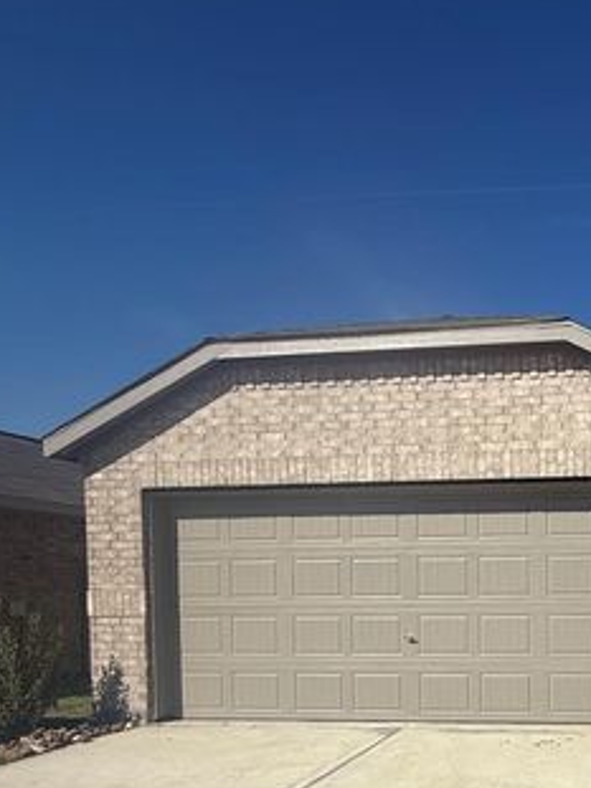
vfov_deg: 56.4
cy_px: 609
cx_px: 606
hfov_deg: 40.3
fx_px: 683
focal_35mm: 30
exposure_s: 1/5155
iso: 50
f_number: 2.2
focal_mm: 2.22
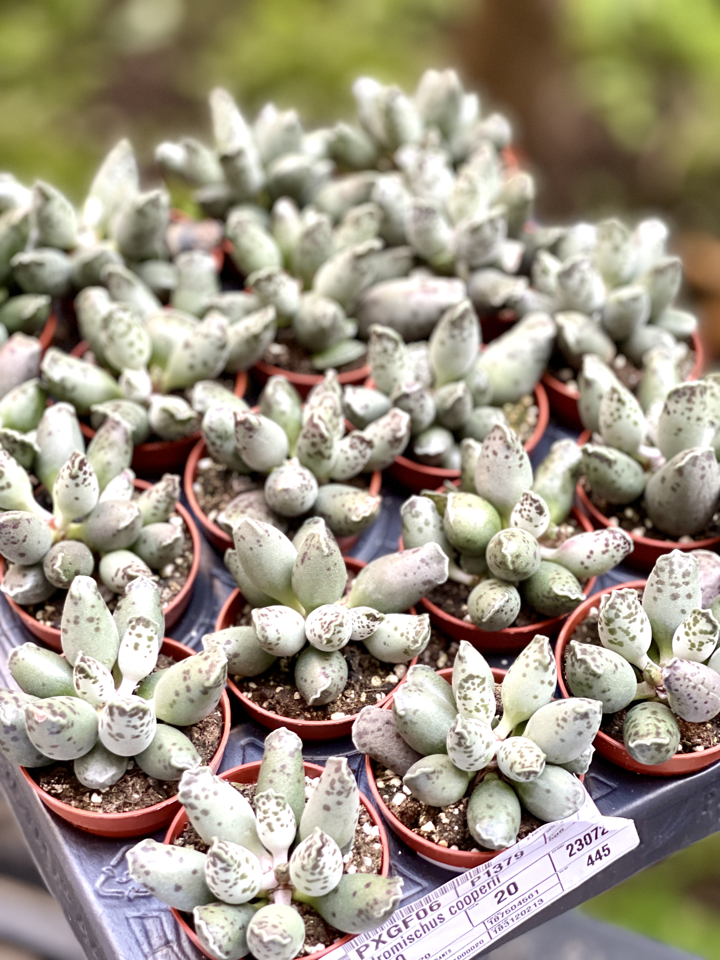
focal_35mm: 64
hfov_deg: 22.9
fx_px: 1775
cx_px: 360
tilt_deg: -48.7
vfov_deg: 30.3
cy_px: 480
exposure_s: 1/40
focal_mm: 7.5
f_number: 2.2
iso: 200
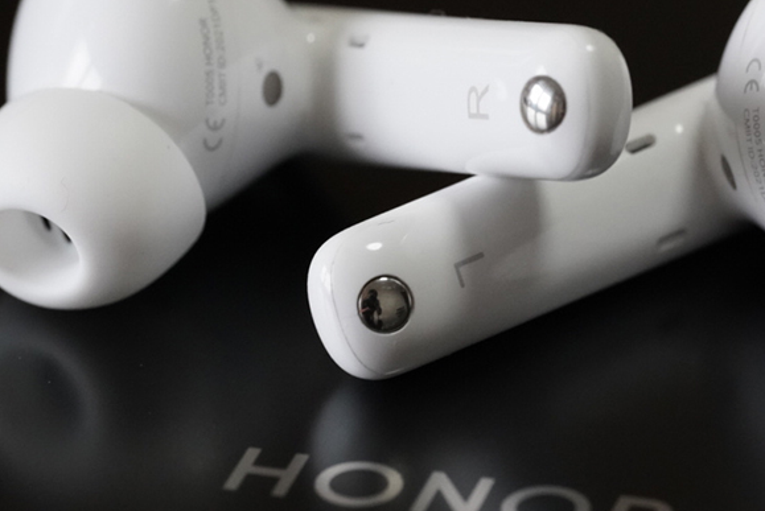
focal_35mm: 232
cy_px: 228
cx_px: 503
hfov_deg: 8.9
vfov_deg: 5.9
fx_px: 4934
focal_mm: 105
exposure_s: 1/100
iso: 4000
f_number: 8
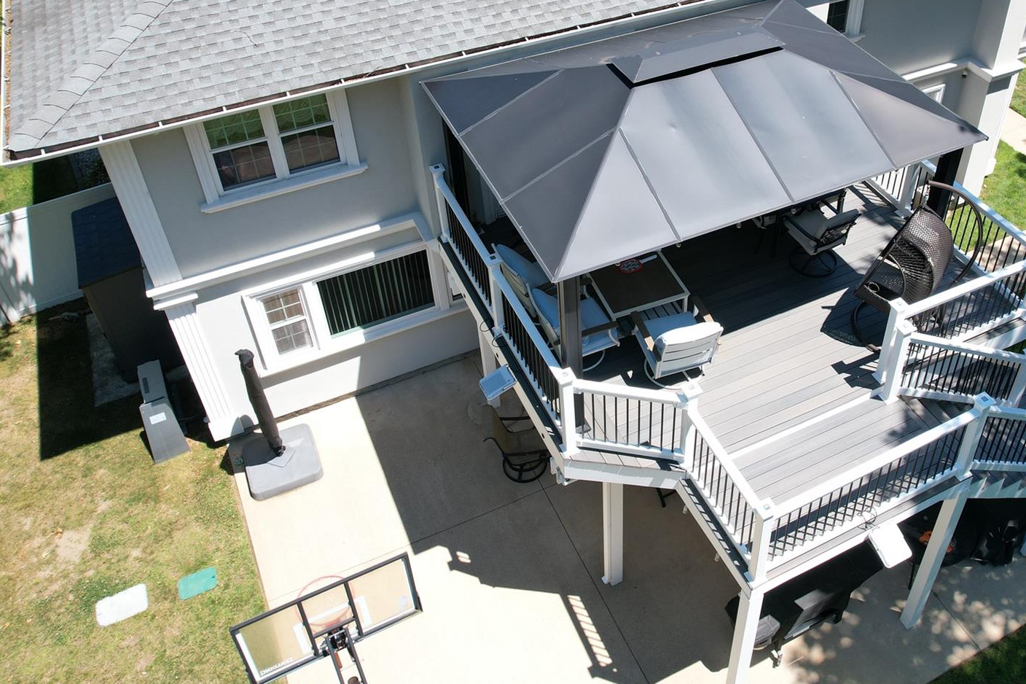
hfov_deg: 58.3
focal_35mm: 32
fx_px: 912
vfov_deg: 40.5
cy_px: 223
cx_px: 616
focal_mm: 8.38
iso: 100
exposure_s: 1/1000
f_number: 2.8
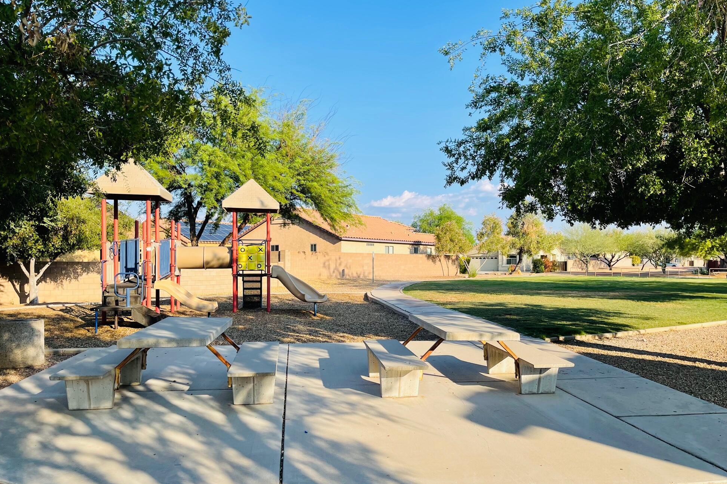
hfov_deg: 65.5
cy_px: 263
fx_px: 565
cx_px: 374
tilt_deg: -0.3
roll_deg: +0.1
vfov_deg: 46.4
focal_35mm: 28
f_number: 1.6
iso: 32
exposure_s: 1/2012
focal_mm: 5.1
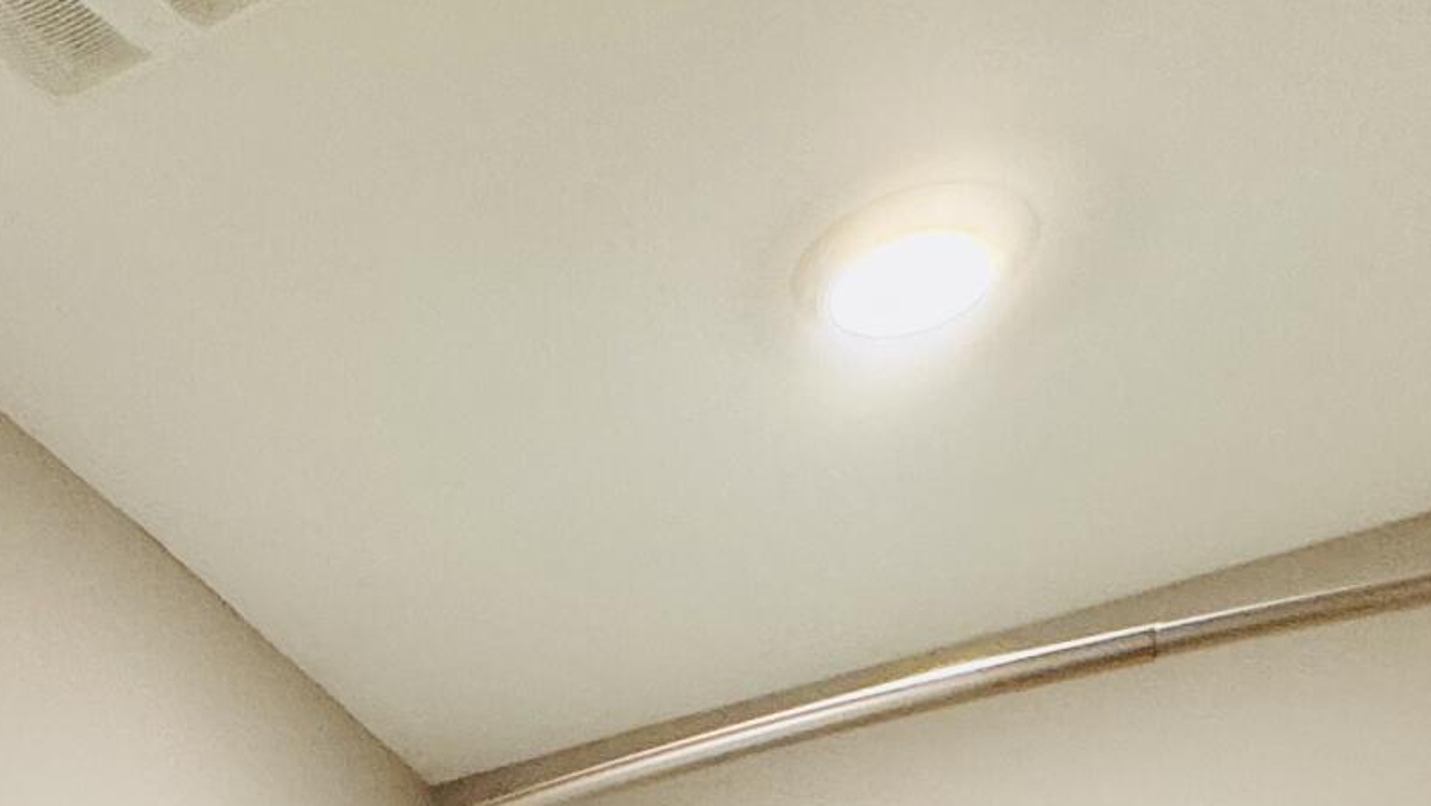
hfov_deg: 33.2
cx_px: -34
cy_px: 1860
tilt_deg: -3.9
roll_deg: +0.1
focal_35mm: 57
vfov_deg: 14.7
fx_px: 2163
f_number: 2.2
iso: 160
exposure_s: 1/120
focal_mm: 2.22
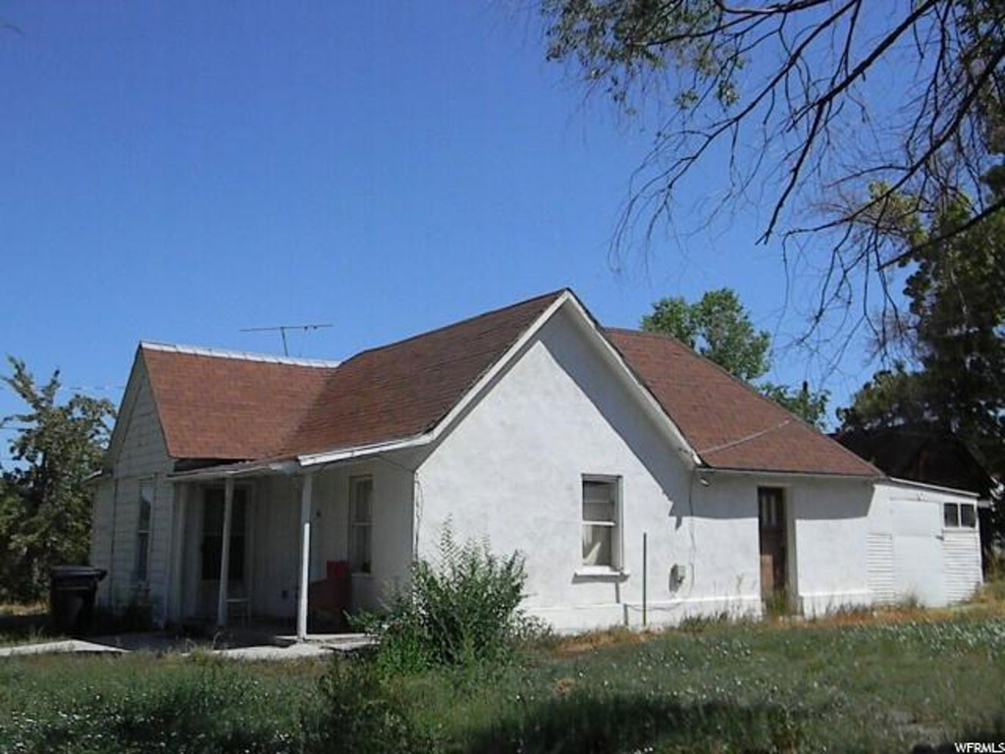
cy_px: 377
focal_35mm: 40
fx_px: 1161
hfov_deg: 46.8
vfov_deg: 36.0
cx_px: 502
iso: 640
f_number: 7.6
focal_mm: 7.3
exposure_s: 1/1745
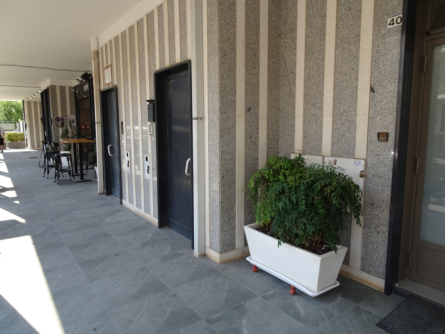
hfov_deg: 71.6
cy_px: 167
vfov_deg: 56.8
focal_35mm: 24
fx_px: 309
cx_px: 222
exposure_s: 1/125
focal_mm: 4.1
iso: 80
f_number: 3.5
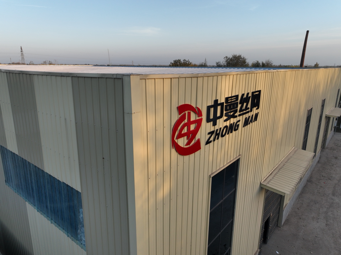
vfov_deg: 56.8
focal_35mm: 24
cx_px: 170
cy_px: 128
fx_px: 236
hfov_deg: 71.6
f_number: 2.8
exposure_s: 1/400
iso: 120
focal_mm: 12.29
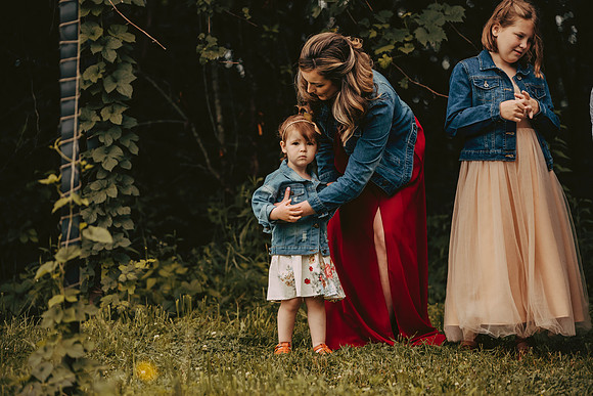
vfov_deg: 10.6
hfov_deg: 15.8
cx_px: 296
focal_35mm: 130
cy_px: 198
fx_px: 2142
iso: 640
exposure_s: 1/1600
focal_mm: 130
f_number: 2.8
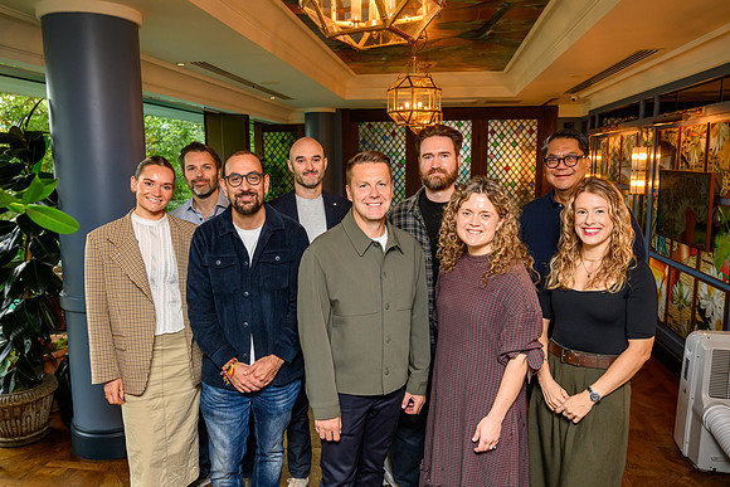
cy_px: 244
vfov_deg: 46.0
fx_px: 574
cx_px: 365
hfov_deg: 64.9
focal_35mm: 28
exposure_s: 1/200
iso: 2000
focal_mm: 28
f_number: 5
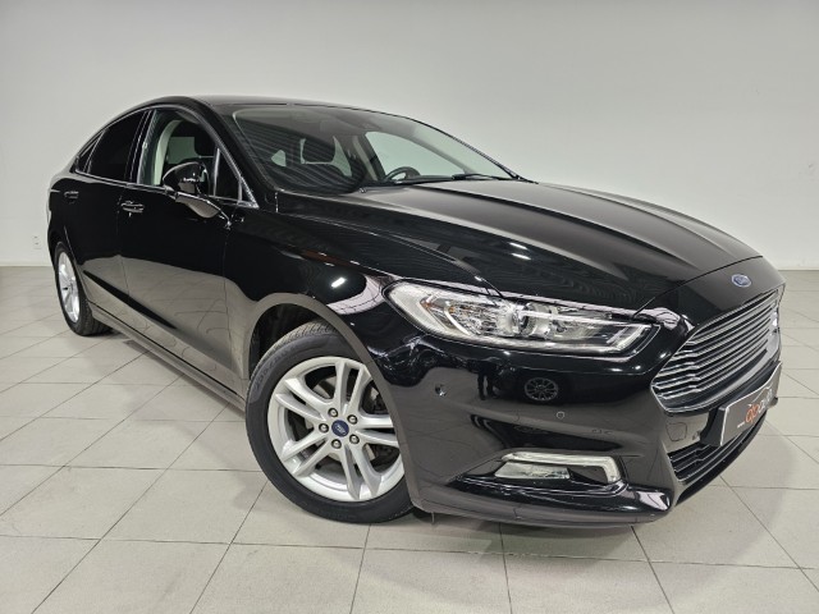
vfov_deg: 58.9
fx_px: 544
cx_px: 410
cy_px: 307
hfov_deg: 73.9
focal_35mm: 23
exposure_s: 1/180
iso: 160
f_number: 1.7
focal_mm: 6.3
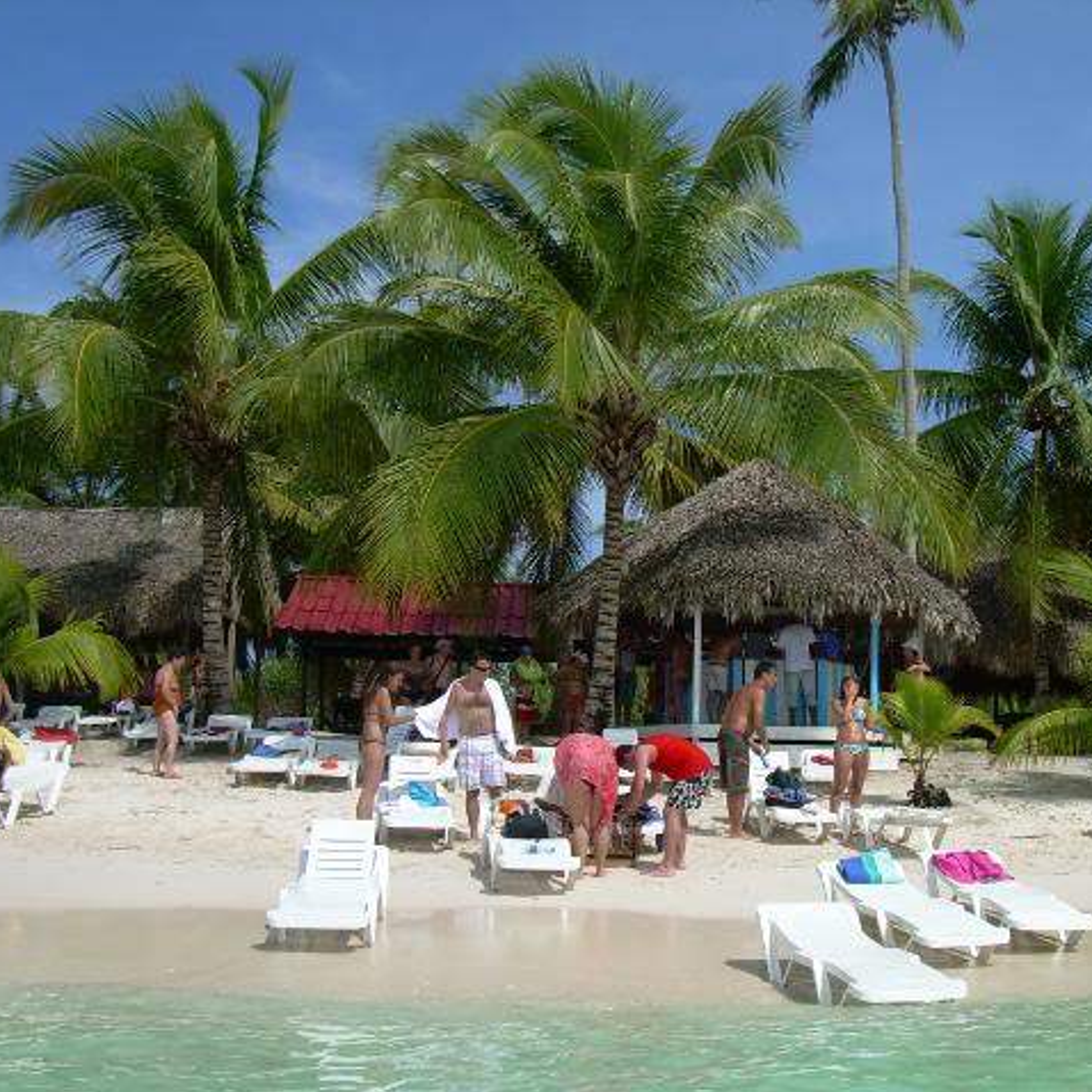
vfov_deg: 37.6
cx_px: 667
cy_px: 546
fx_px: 1606
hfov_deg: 37.4
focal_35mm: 45
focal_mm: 6.3
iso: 50
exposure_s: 1/707
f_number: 4.6
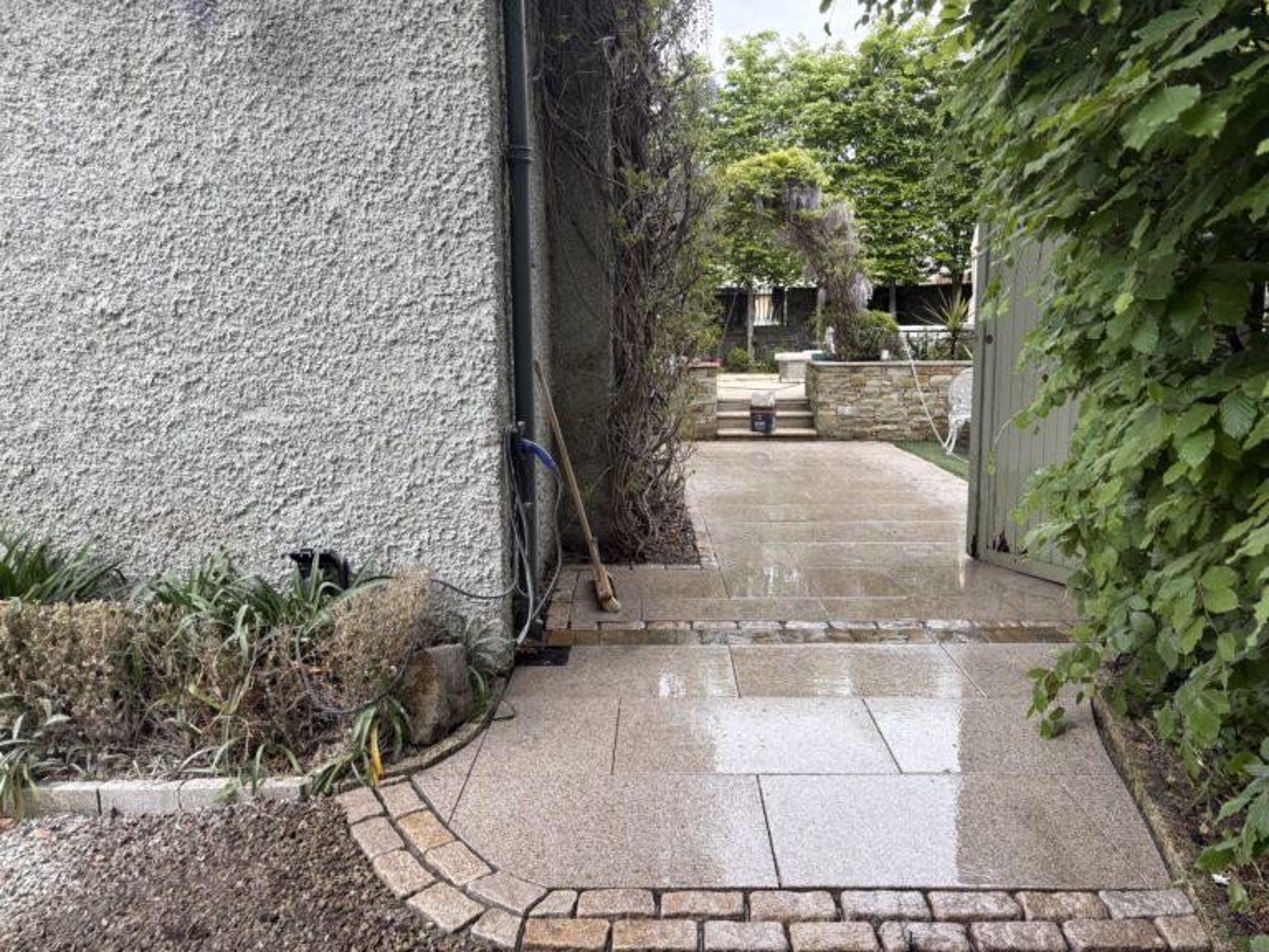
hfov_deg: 67.3
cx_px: 634
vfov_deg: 53.1
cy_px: 476
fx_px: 953
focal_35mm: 26
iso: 50
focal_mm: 5.96
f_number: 1.6
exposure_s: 1/629
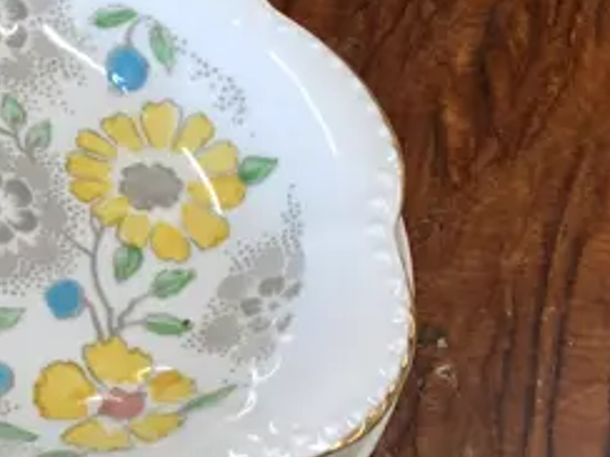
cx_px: -322
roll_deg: -0.1
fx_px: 1921
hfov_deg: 16.4
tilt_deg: -40.4
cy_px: -302
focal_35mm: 109
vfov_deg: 12.6
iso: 50
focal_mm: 4.25
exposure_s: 1/100
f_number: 1.8
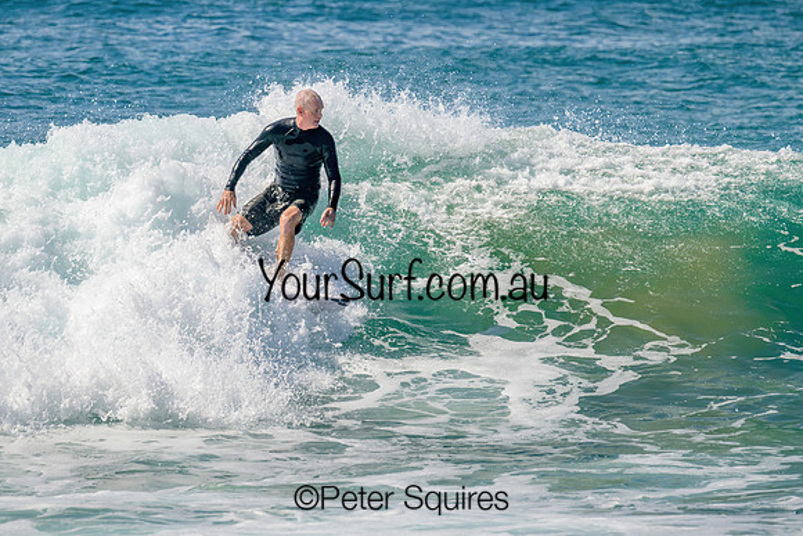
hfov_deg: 2.8
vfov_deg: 1.9
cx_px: 383
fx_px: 16188
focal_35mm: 726
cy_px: 245
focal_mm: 530
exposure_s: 1/2000
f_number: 10
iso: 400
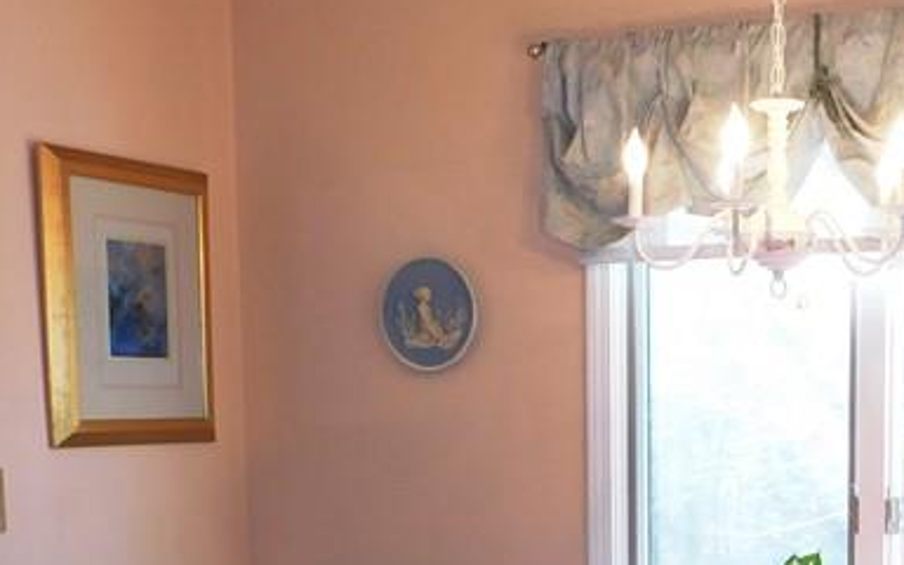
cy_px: 666
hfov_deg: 30.8
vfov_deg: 19.0
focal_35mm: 65
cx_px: 711
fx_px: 1601
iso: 125
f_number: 3
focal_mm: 4
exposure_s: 1/50
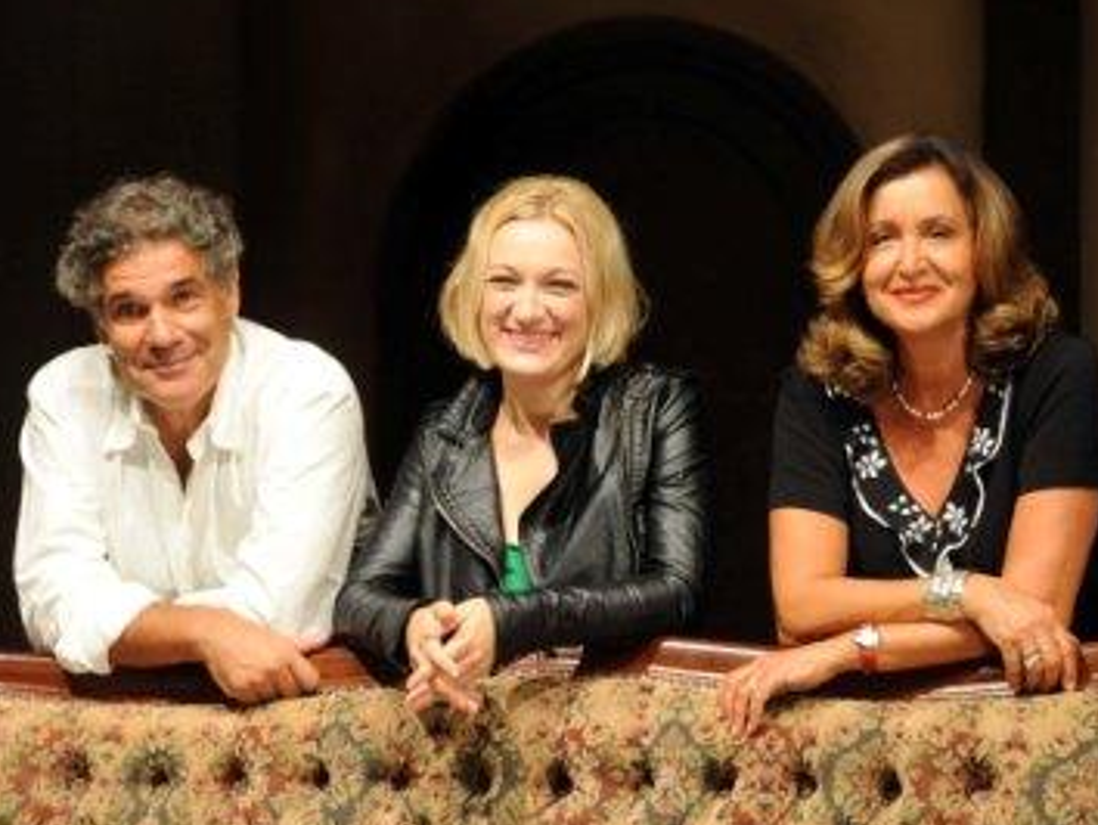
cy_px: 378
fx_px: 5206
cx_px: 568
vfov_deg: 9.1
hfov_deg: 12.0
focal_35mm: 164
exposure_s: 1/80
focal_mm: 135
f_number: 6.3
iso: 2500
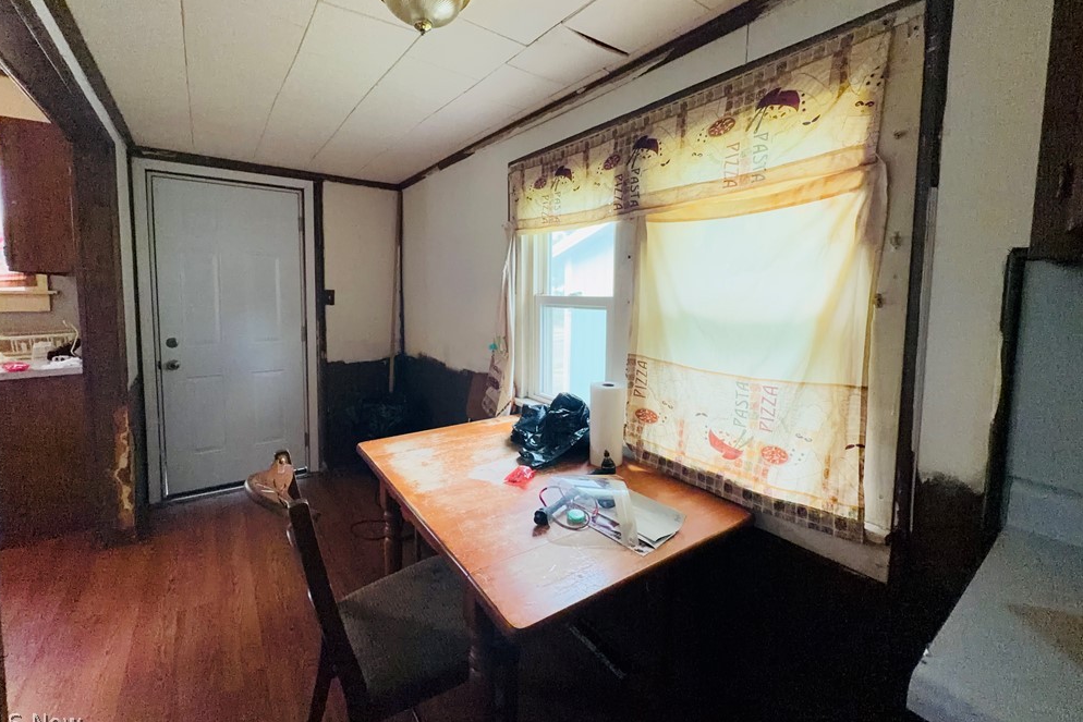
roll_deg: -0.3
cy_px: 322
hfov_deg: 100.4
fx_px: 451
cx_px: 526
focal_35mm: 15
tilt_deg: -3.9
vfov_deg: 77.1
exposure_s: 1/87
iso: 320
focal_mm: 2.22
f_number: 2.2
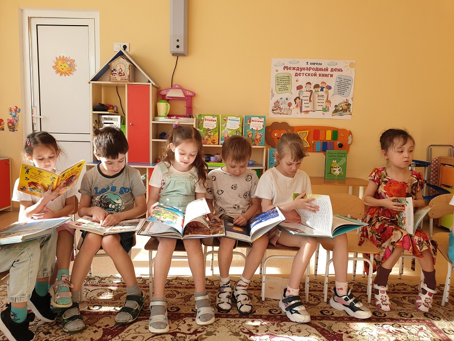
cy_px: 170
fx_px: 341
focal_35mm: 26
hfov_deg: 67.3
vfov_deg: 53.1
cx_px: 227
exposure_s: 1/120
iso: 50
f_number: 2.4
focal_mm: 4.3
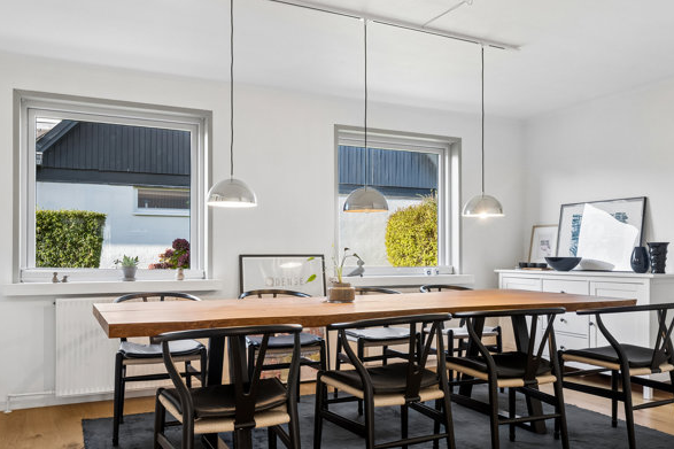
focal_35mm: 31
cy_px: 250
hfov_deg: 60.7
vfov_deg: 42.6
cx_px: 310
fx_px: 574
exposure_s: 1/13
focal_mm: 15
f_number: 8
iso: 200
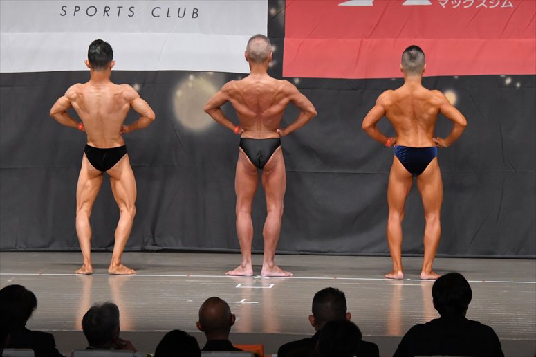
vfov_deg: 7.5
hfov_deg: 11.2
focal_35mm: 183
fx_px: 2723
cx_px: 268
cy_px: 178
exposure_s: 1/400
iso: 5000
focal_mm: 122
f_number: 5.6
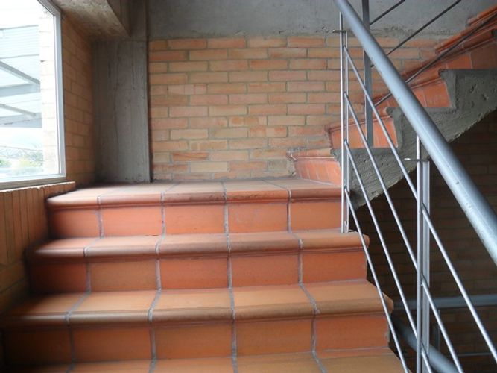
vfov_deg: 40.7
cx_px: 248
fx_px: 502
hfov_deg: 52.6
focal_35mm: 35
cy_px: 186
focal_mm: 6.3
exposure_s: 1/90
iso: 80
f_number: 3
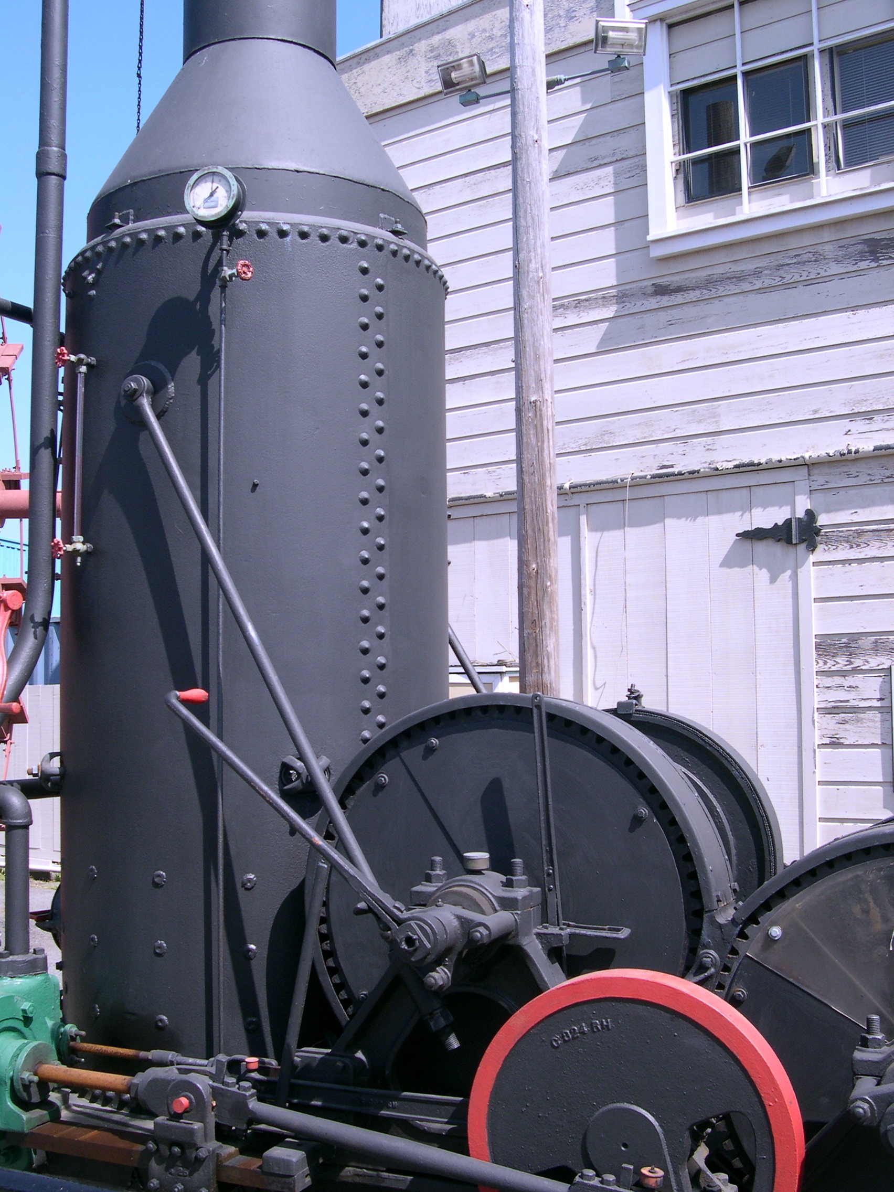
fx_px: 1309
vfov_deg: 49.0
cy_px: 596
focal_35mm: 38
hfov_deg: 37.7
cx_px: 447
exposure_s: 1/106
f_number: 7.6
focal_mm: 8
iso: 100
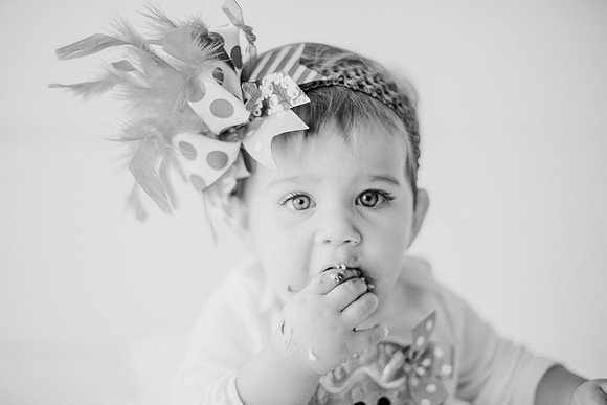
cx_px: 304
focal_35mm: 50
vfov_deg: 27.0
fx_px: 843
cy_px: 202
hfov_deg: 39.6
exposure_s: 1/640
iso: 640
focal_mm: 50
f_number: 1.8
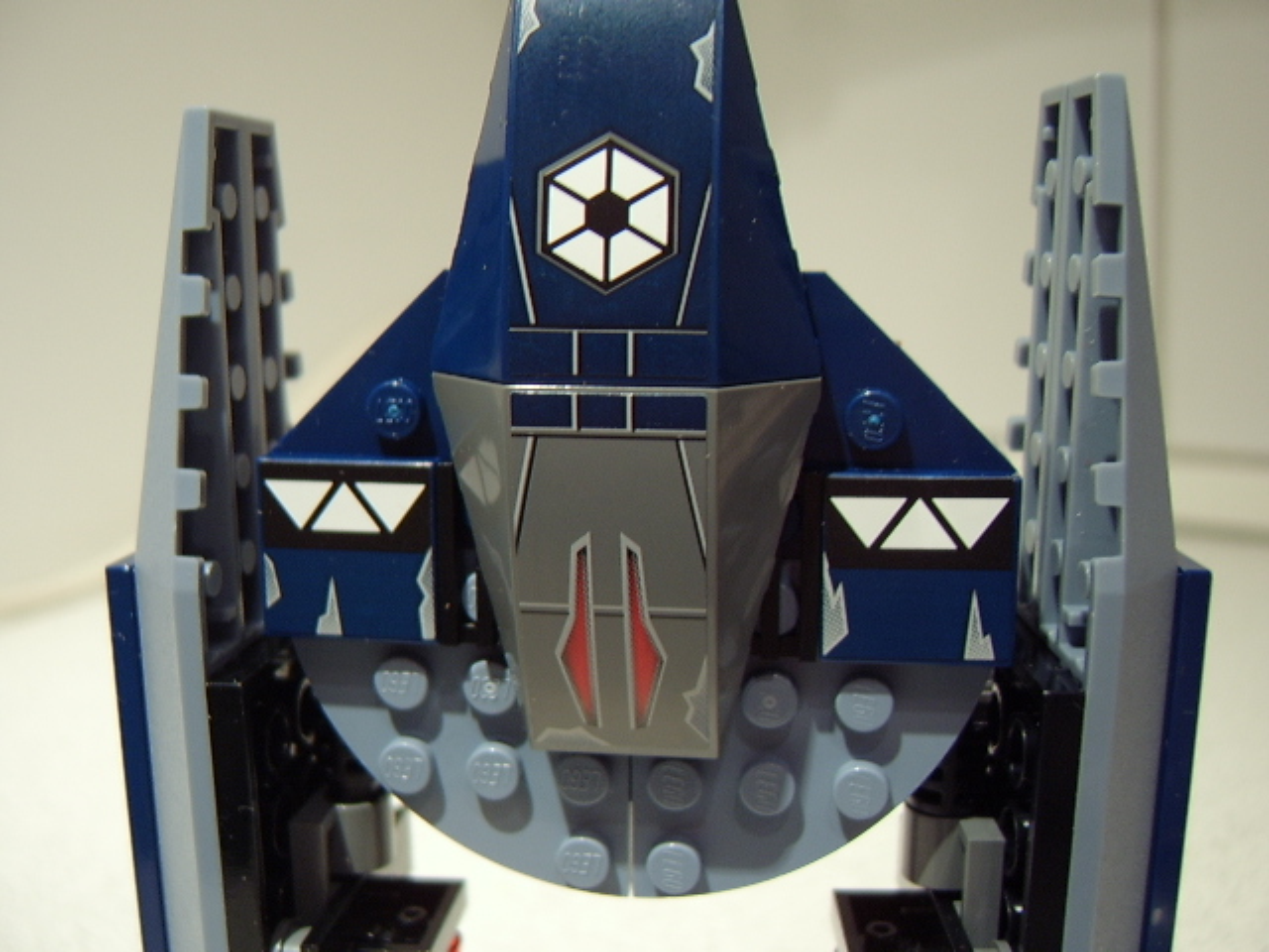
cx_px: 634
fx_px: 1136
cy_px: 476
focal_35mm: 31
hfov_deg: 58.4
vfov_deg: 45.4
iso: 100
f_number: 2.7
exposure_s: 1/5
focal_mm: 8.13
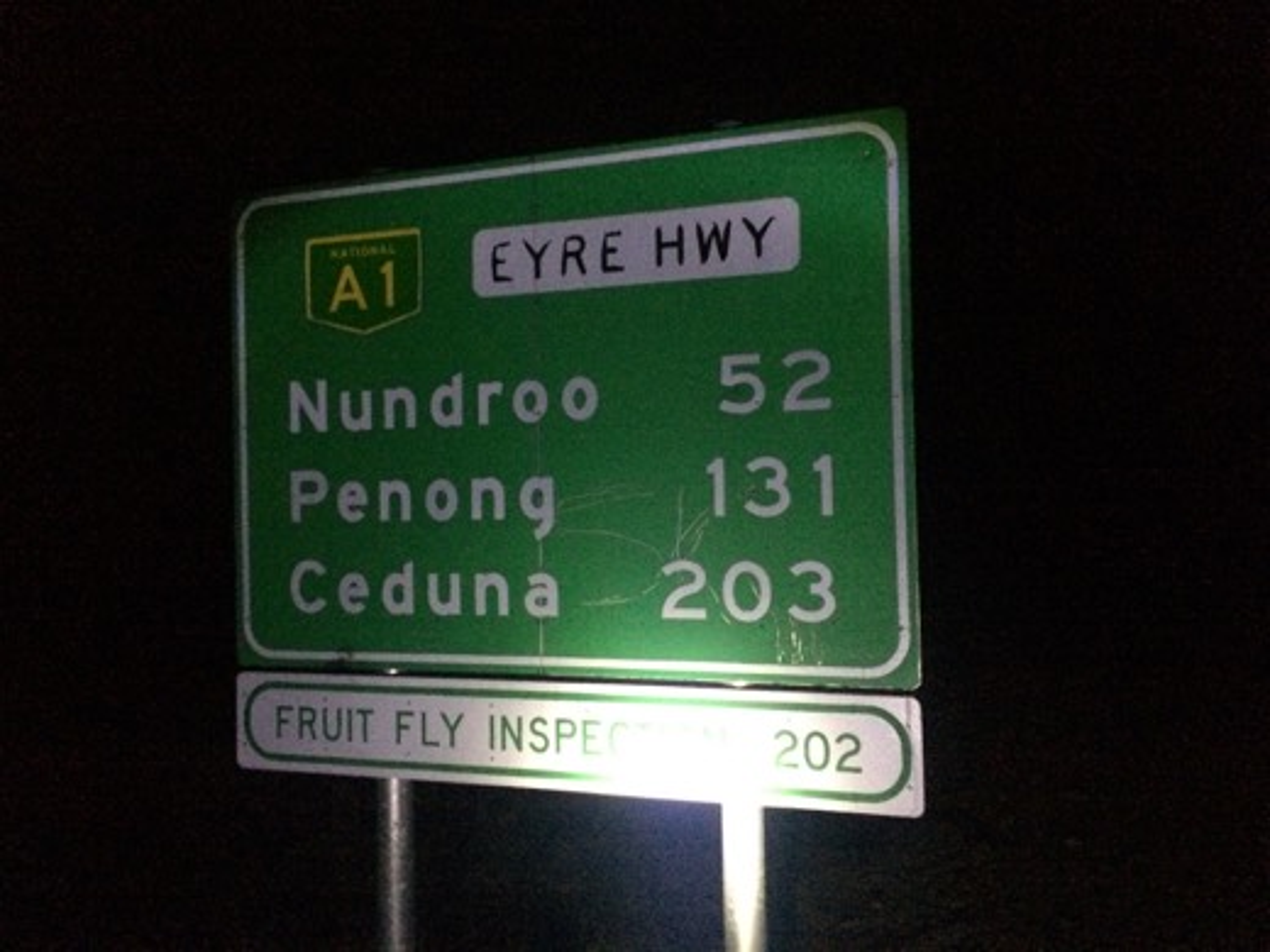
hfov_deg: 61.7
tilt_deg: +1.8
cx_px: 635
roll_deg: +3.2
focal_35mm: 29
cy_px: 476
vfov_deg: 48.2
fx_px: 1064
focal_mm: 4.15
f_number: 2.2
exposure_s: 1/15
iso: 2000
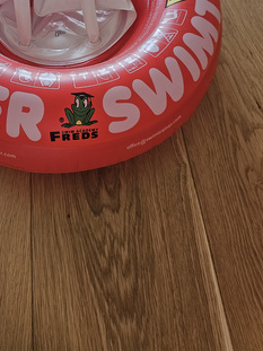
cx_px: 77
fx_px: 375
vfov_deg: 47.5
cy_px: 71
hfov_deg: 38.0
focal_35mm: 37
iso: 320
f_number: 1.7
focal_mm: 6.3
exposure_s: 1/100
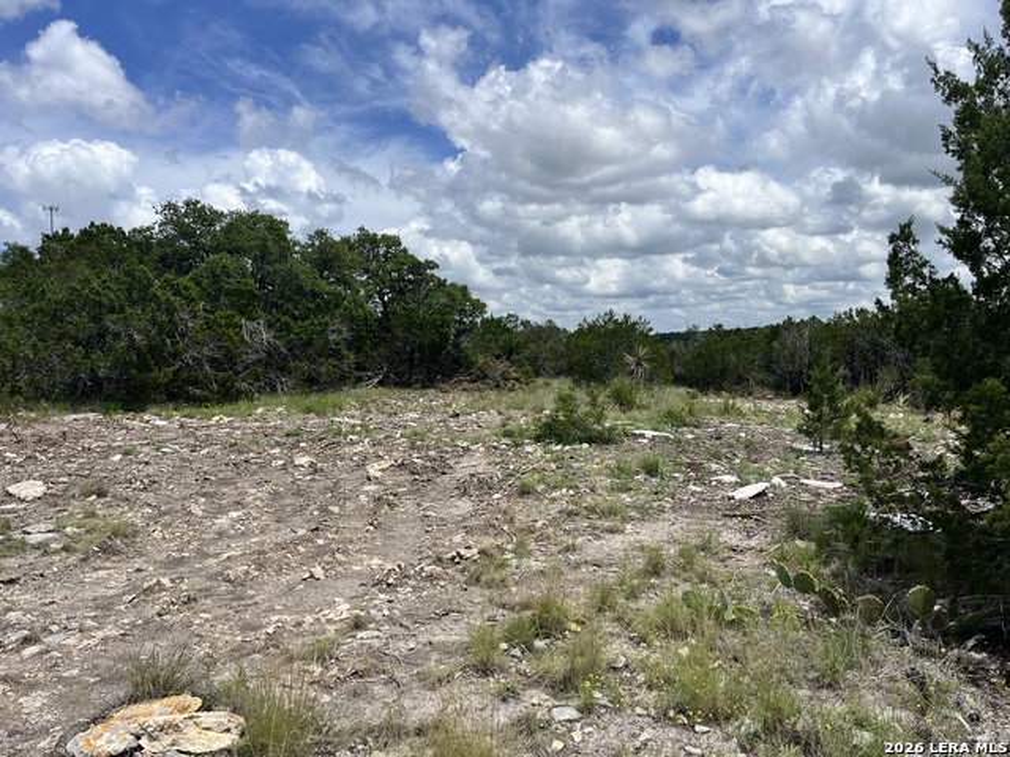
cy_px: 378
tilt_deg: -3.0
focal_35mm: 26
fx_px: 759
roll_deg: +0.7
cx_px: 505
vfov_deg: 53.1
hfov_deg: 67.3
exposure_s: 1/5319
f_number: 1.6
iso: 50
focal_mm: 5.1
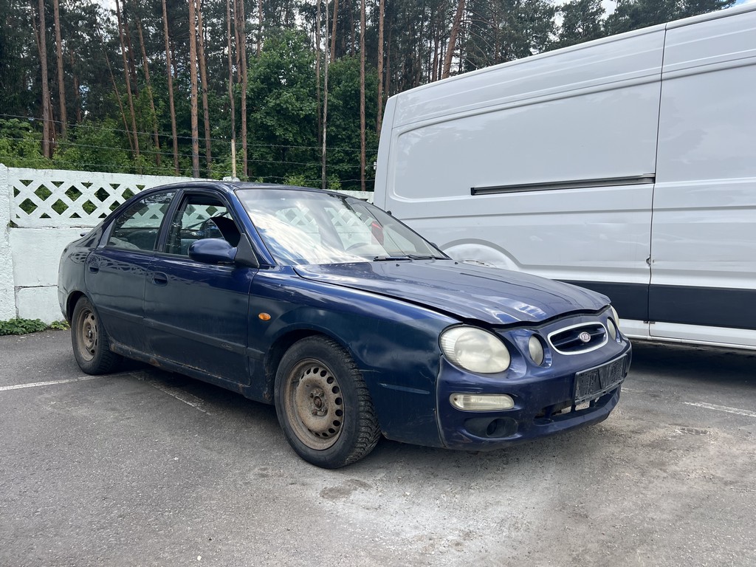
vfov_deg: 53.1
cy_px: 284
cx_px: 378
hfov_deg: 67.3
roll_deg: -1.2
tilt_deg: -4.3
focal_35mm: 26
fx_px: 568
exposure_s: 1/1449
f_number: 1.5
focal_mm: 5.7
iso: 50
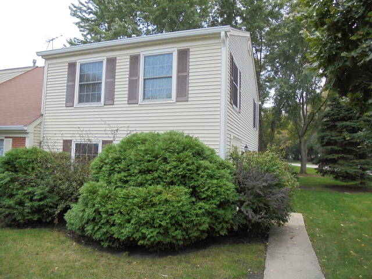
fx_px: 279
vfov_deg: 53.1
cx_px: 186
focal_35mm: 26
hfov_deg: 67.3
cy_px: 140
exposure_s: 1/30
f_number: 3.5
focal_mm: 4.6
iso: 160
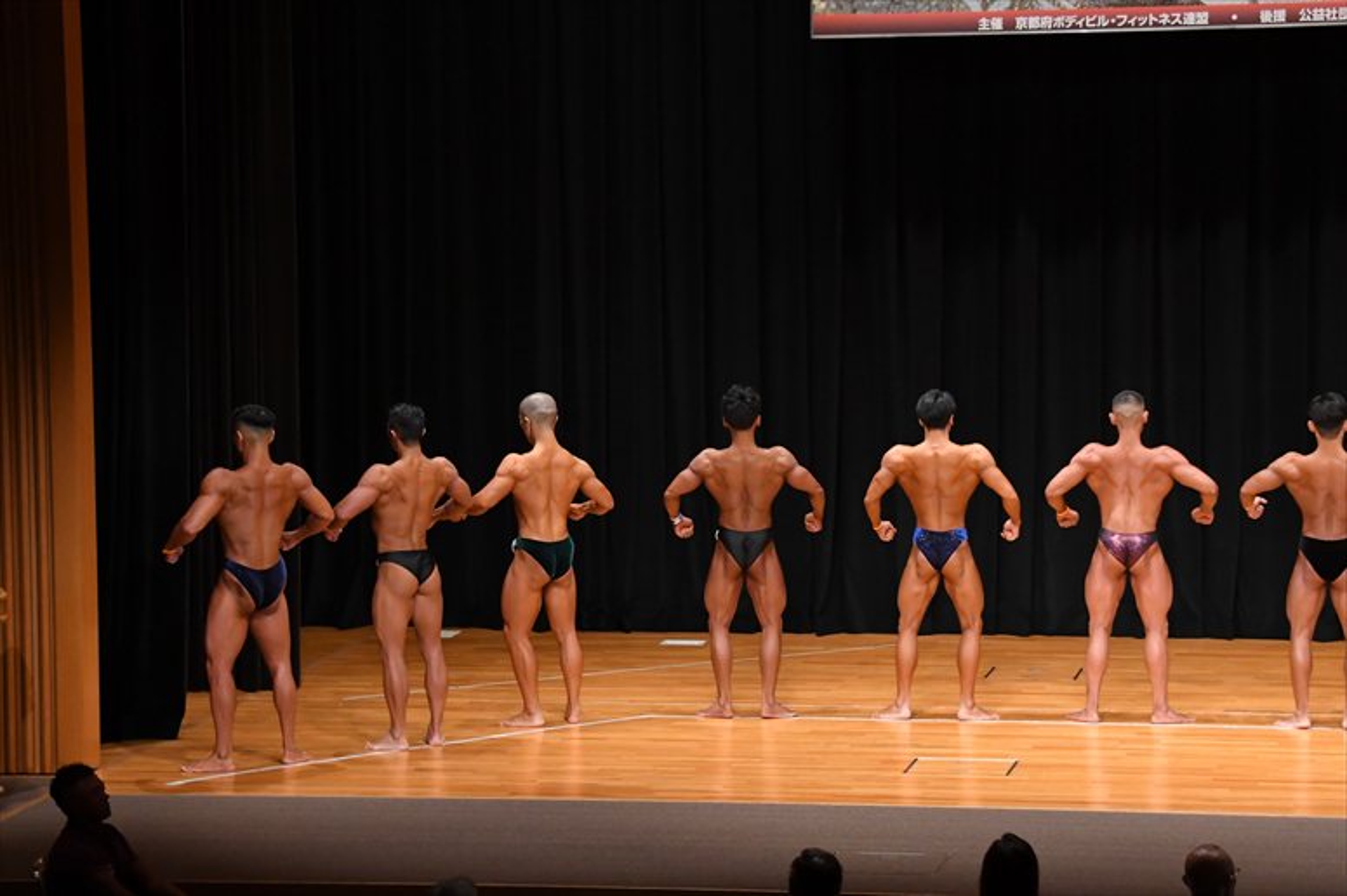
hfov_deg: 17.5
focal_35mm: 117
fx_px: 4376
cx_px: 674
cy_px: 448
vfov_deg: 11.7
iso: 4000
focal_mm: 78
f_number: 5.6
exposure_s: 1/400
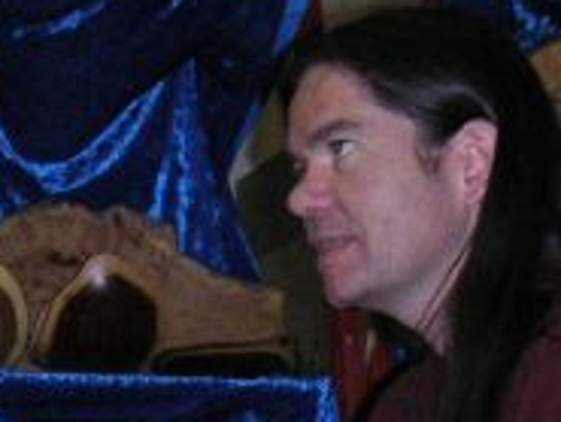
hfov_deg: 12.0
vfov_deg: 9.0
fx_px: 2660
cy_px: 483
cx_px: 415
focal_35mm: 164
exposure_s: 1/45
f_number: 2.8
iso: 160
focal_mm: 6
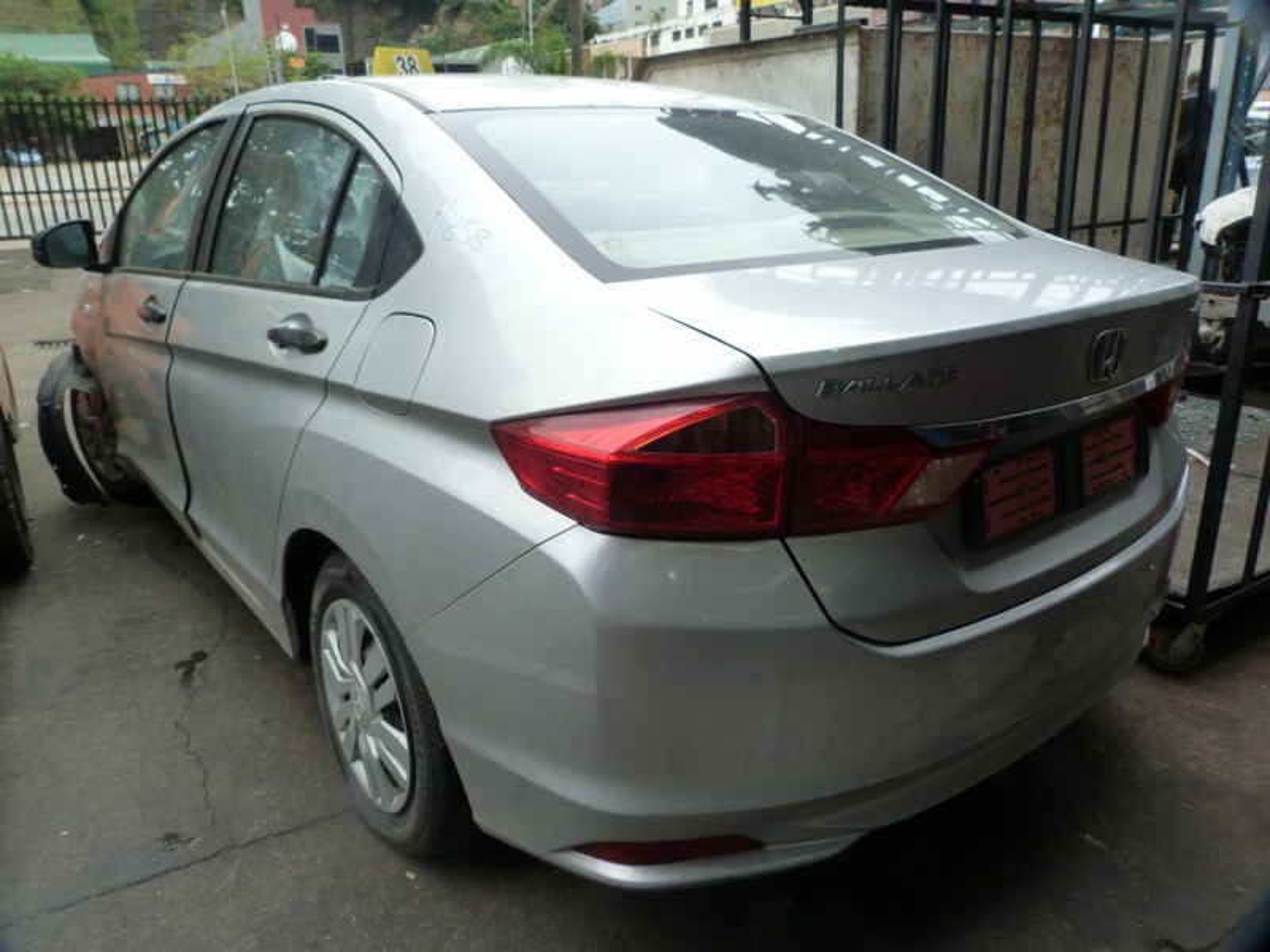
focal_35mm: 25
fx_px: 917
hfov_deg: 69.4
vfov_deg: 54.9
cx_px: 635
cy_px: 476
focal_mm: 4.5
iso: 125
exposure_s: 1/125
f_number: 3.6
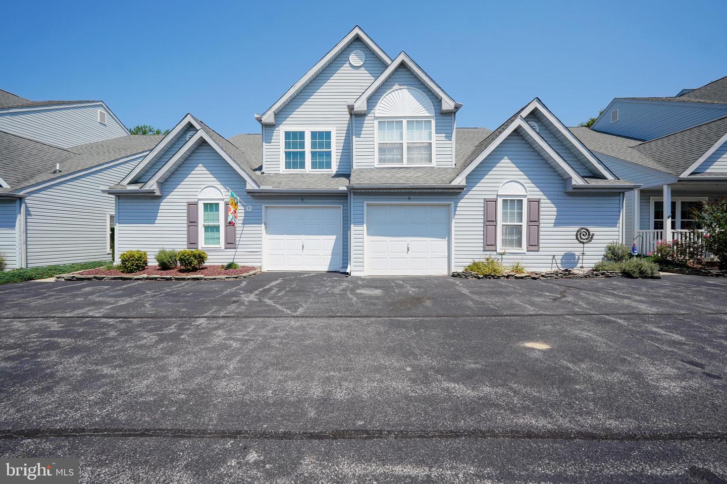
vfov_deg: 77.3
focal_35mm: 15
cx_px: 364
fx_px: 303
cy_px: 242
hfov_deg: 100.4
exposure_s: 1/200
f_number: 8
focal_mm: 10
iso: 100
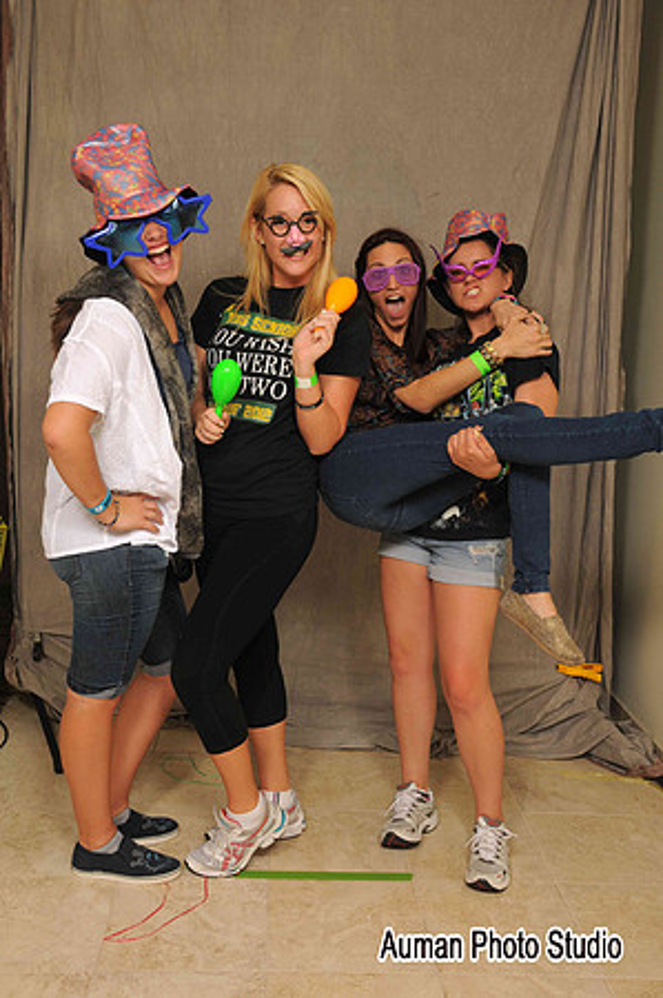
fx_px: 997
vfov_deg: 53.2
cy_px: 499
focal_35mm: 36
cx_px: 332
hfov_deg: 36.8
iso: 200
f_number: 6.3
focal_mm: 24
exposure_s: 1/125
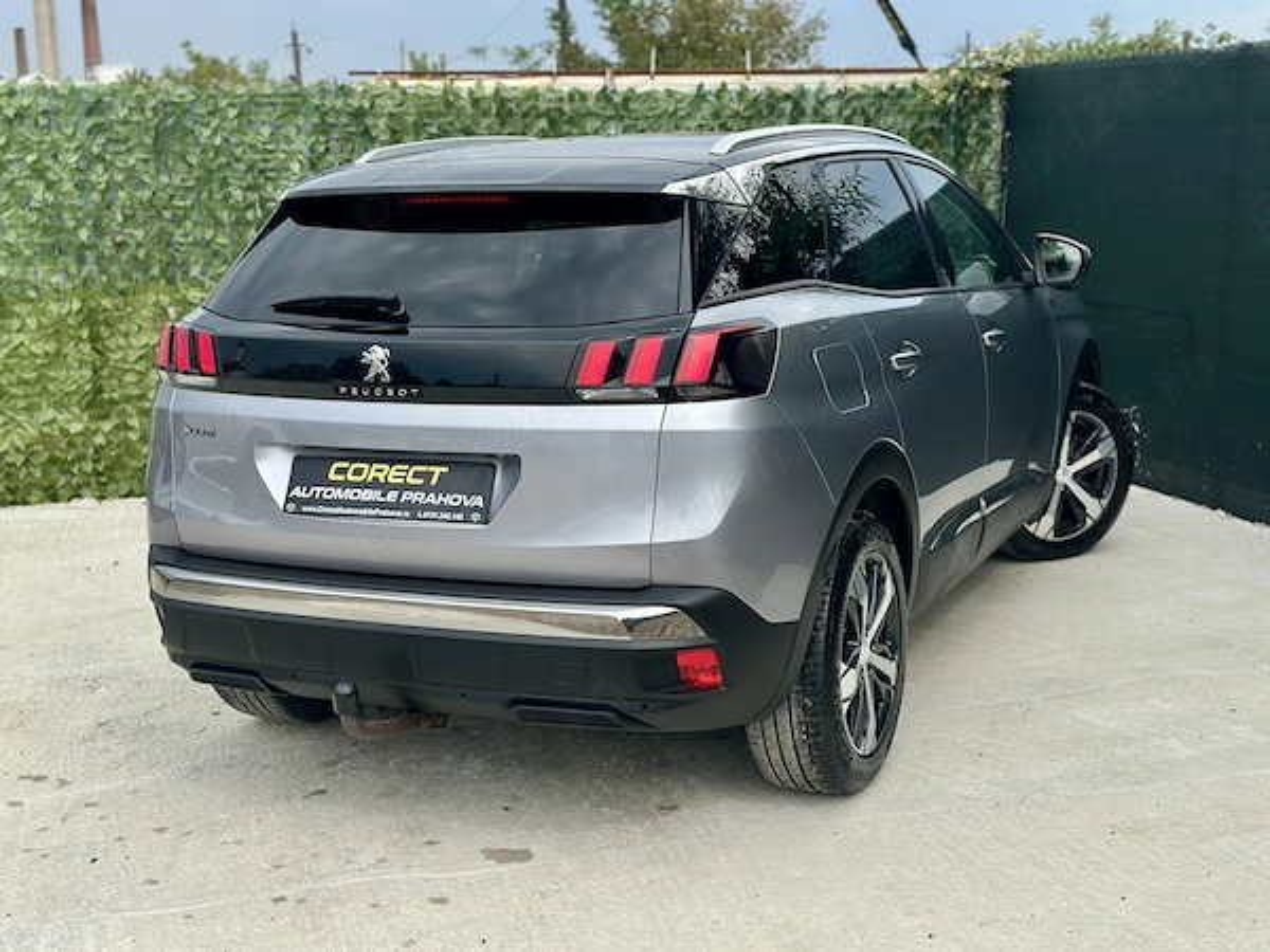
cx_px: 635
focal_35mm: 48
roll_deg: +1.1
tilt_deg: -9.9
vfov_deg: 30.3
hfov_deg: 39.7
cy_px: 476
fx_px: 1761
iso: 80
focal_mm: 6.86
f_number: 1.78
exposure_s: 1/2114
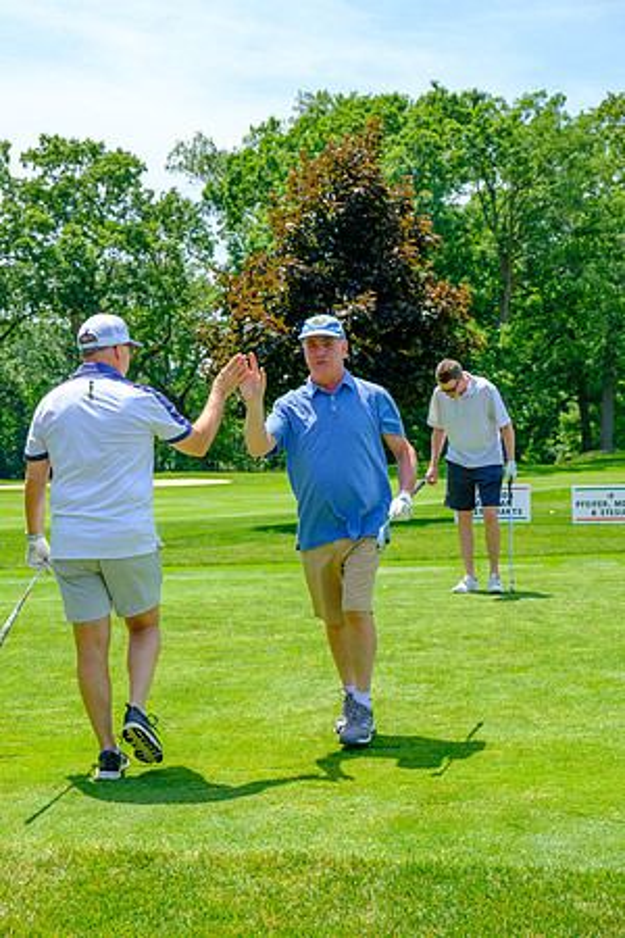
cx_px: 312
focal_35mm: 56
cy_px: 469
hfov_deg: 24.2
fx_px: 1458
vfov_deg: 35.6
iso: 200
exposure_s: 1/500
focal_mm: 37.4
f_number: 5
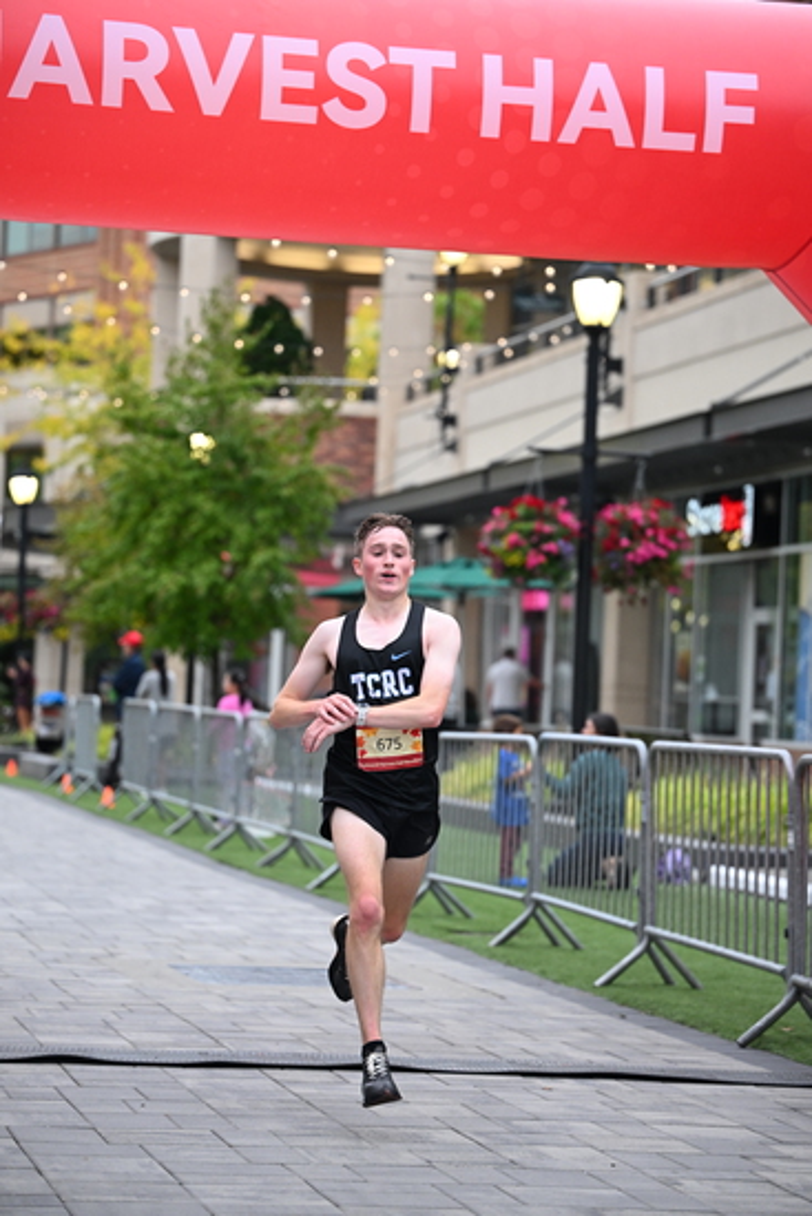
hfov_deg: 14.4
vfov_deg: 21.5
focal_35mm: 95
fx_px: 3212
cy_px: 608
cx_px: 406
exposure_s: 1/1000
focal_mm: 95
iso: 1600
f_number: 2.8
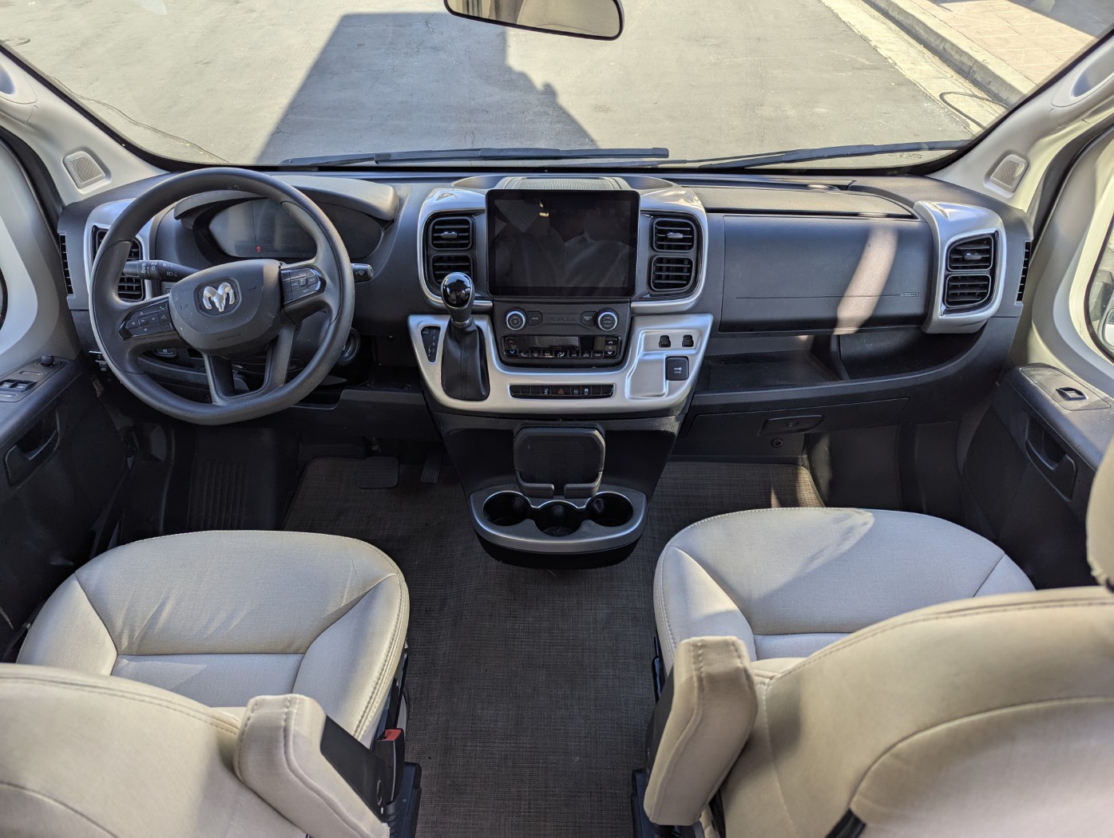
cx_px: 557
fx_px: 773
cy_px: 419
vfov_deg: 56.9
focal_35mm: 24
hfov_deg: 71.5
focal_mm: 6.81
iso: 38
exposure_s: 1/300
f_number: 1.85
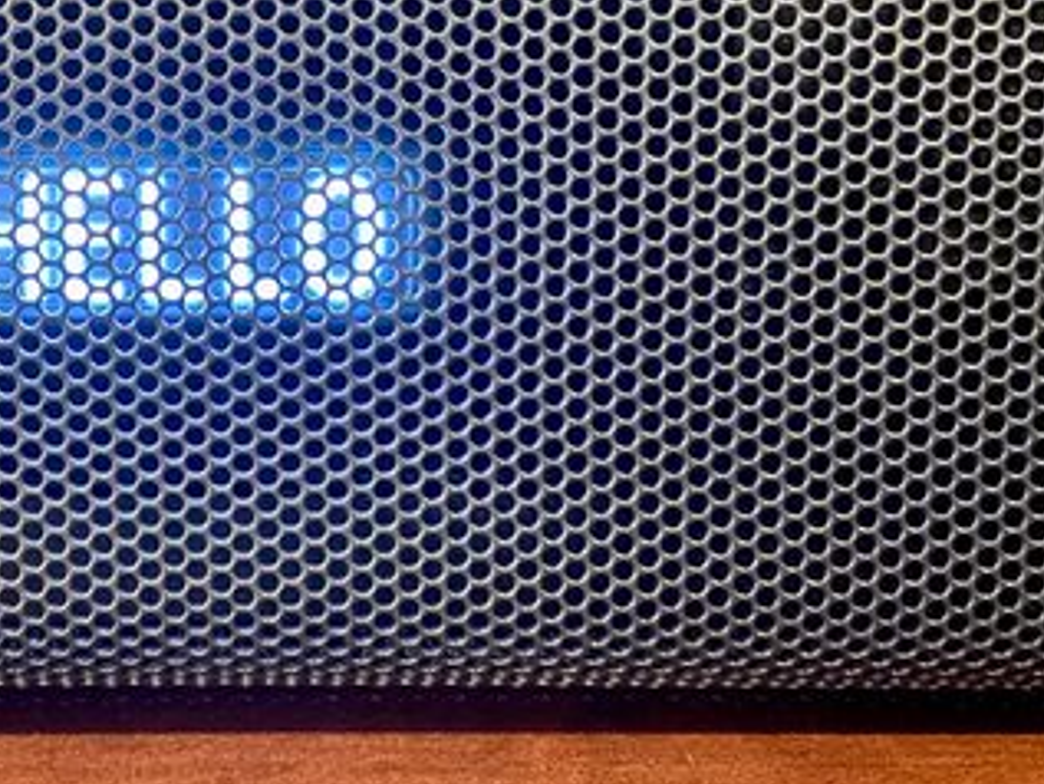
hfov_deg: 31.6
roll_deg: +0.8
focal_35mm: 59
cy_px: 221
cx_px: 161
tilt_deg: -8.6
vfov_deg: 24.6
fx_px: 1780
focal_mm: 4.25
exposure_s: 1/4
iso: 640
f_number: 1.8
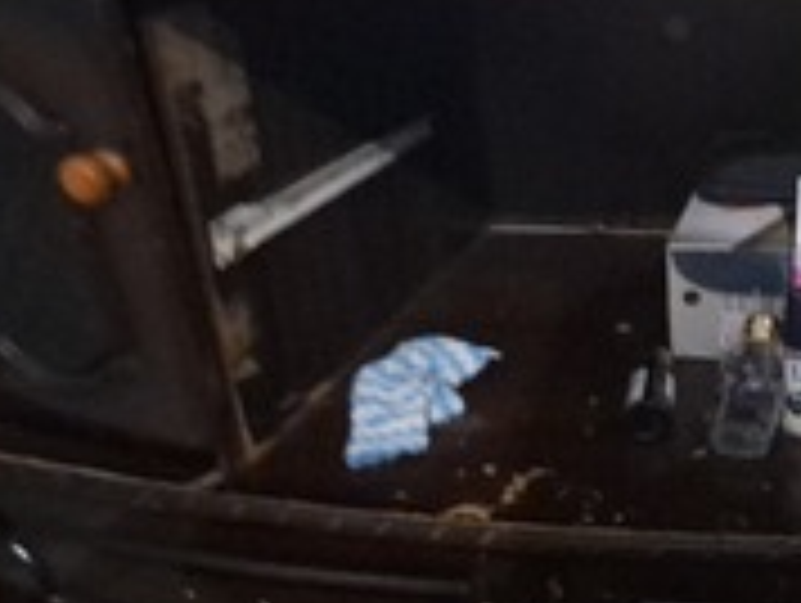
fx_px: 950
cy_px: 218
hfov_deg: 41.9
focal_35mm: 41
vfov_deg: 35.0
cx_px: 727
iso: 400
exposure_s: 1/8
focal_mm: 1.64
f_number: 2.2
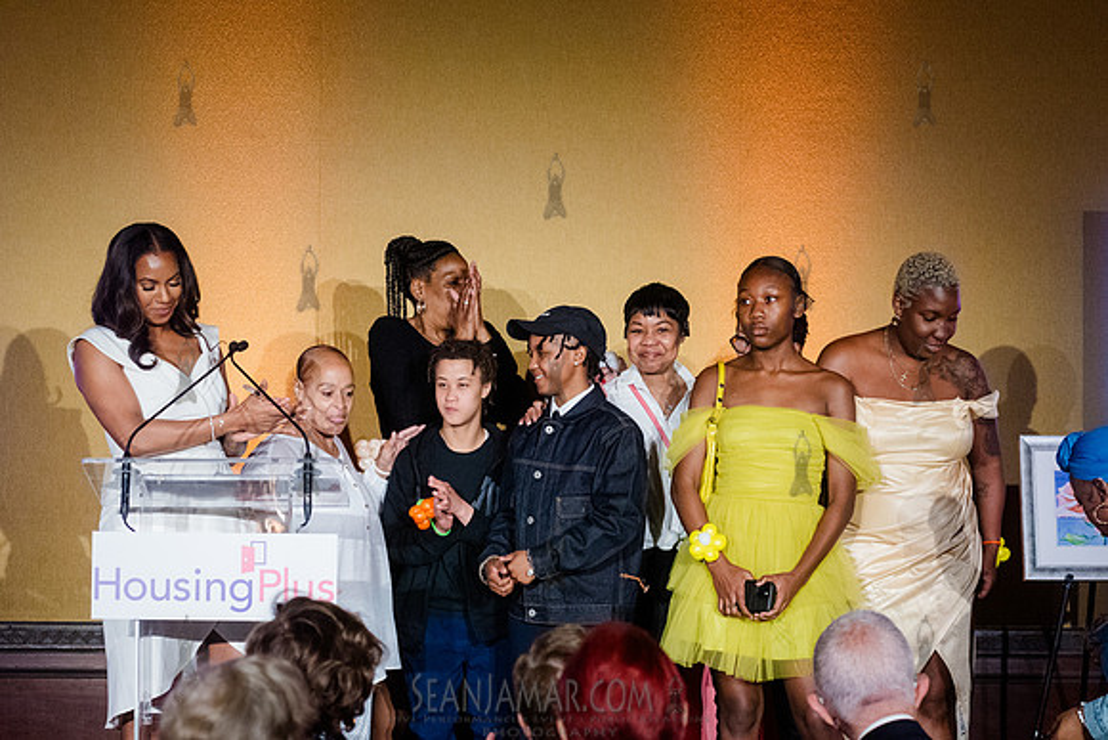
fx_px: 2761
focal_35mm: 90
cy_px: 401
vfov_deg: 15.2
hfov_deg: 22.7
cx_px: 546
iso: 6400
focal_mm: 80
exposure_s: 1/200
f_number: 4.5
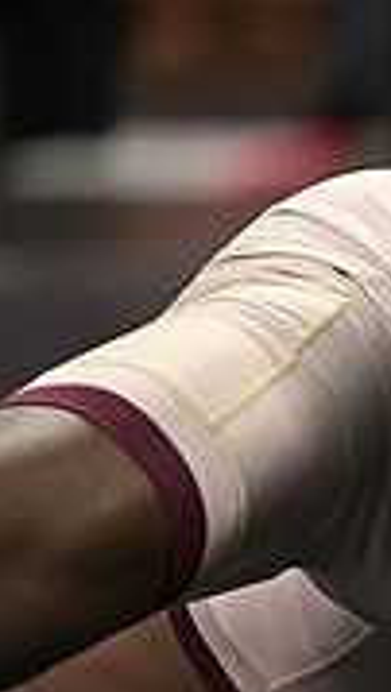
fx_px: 12467
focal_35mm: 678
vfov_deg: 3.2
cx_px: 1053
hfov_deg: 1.8
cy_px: 307
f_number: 3.2
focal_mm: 200
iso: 4000
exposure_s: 1/1000
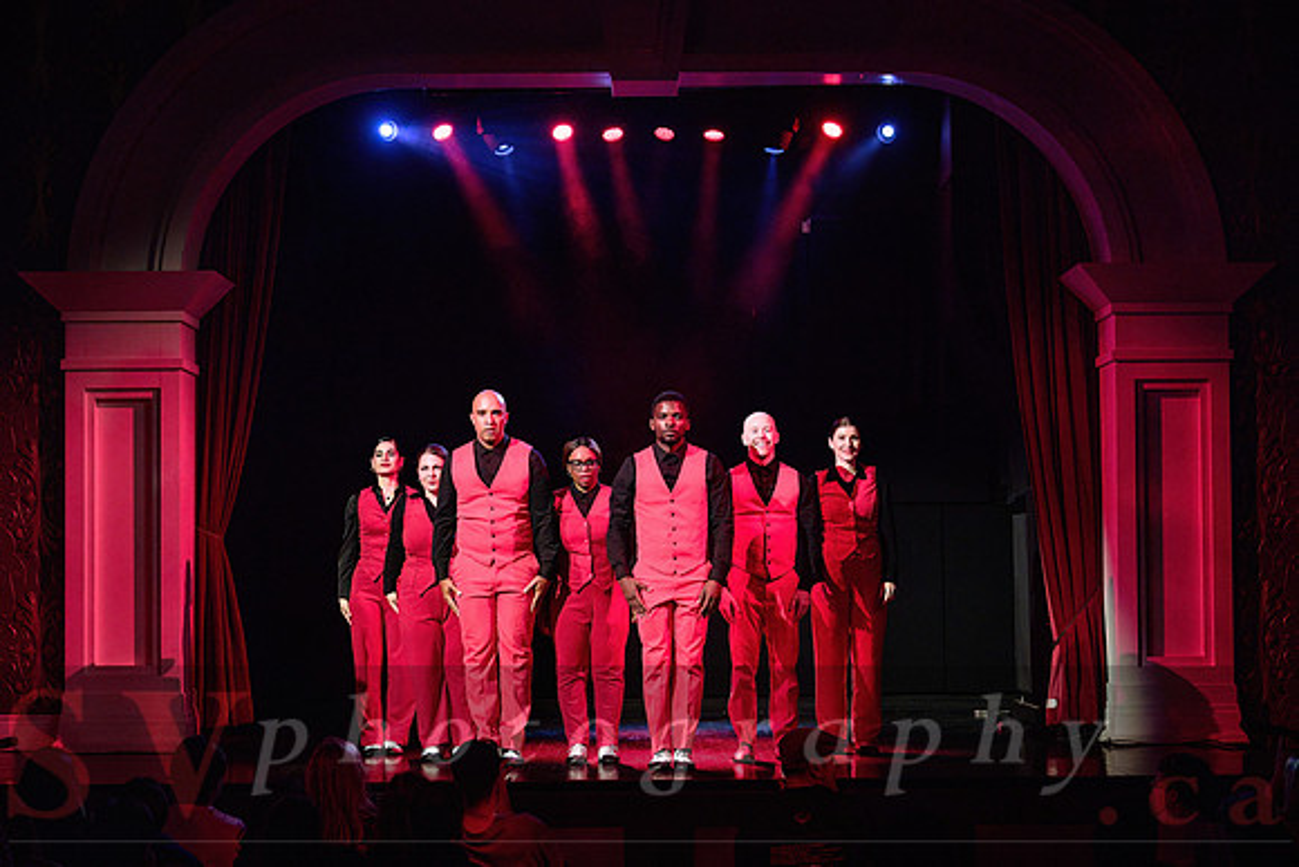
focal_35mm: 80
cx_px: 664
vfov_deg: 17.1
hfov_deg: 25.5
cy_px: 424
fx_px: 2876
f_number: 2.8
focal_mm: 70
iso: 1600
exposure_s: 1/250
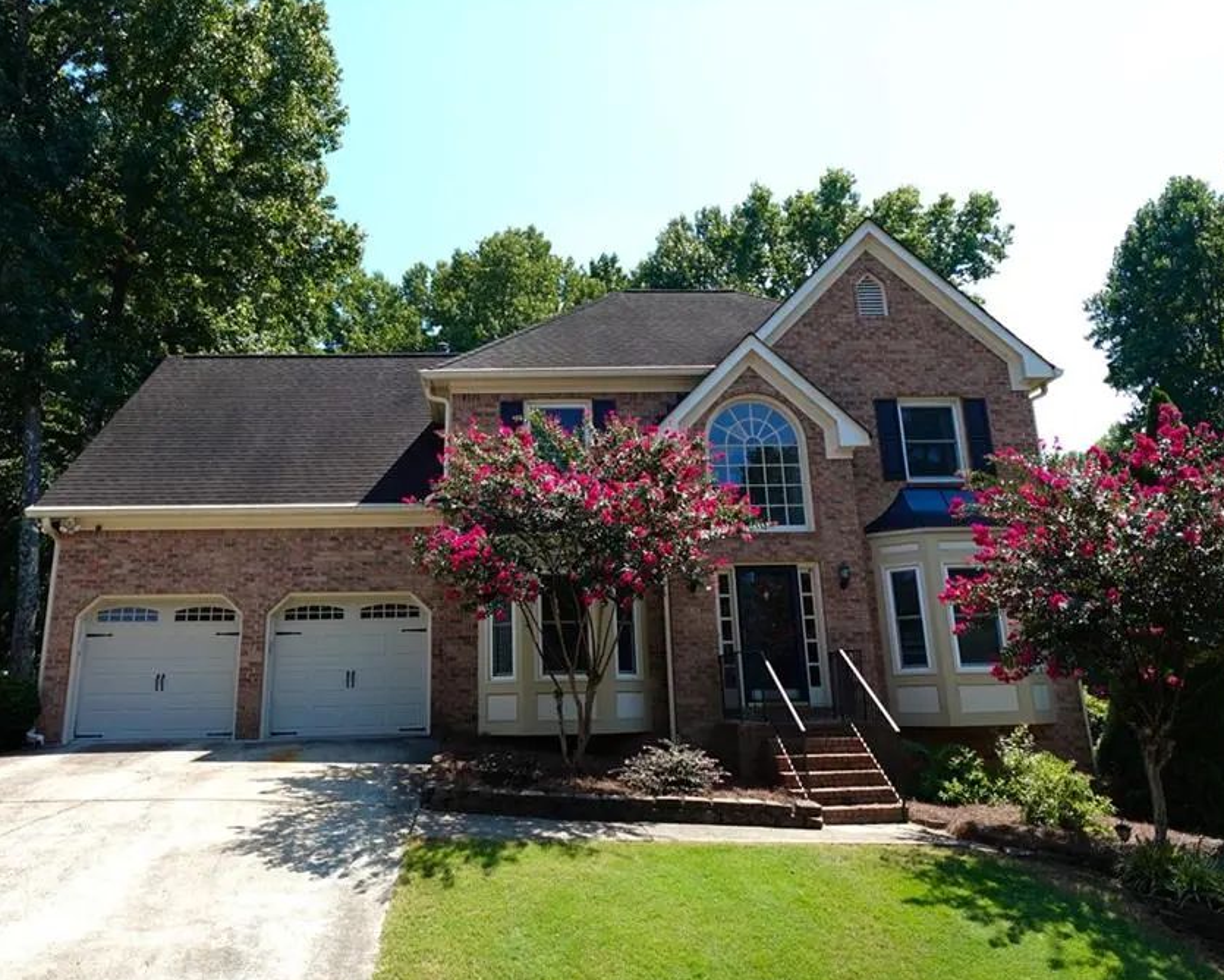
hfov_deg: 72.3
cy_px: 487
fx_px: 833
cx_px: 538
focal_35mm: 23
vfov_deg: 60.9
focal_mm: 7.6
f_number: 2
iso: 125
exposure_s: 1/2000
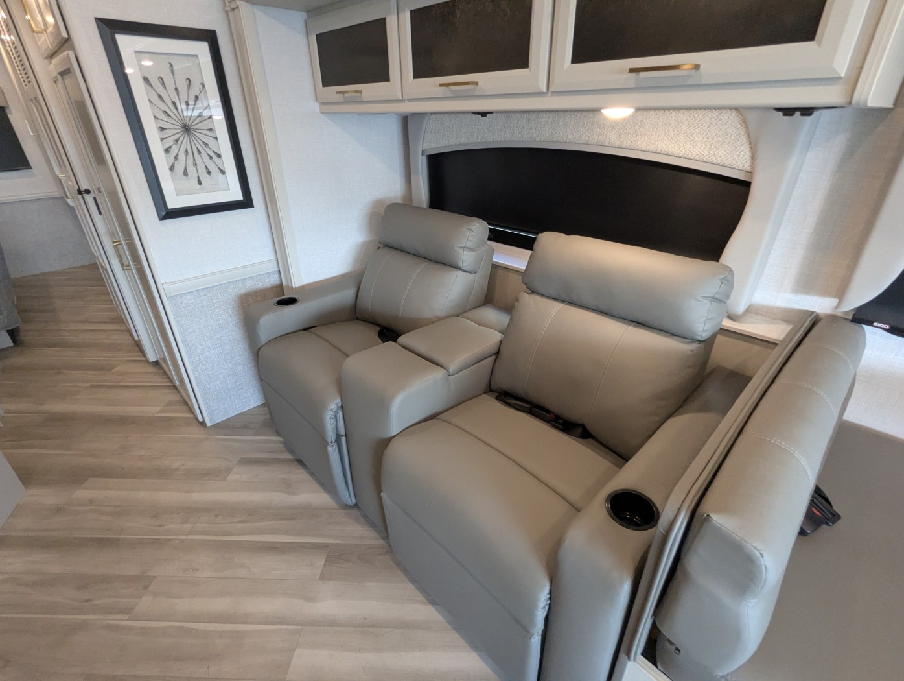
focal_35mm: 16
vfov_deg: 78.2
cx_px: 452
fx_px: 418
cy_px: 340
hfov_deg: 94.4
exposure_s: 1/116
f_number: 2.2
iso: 436
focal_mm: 2.35
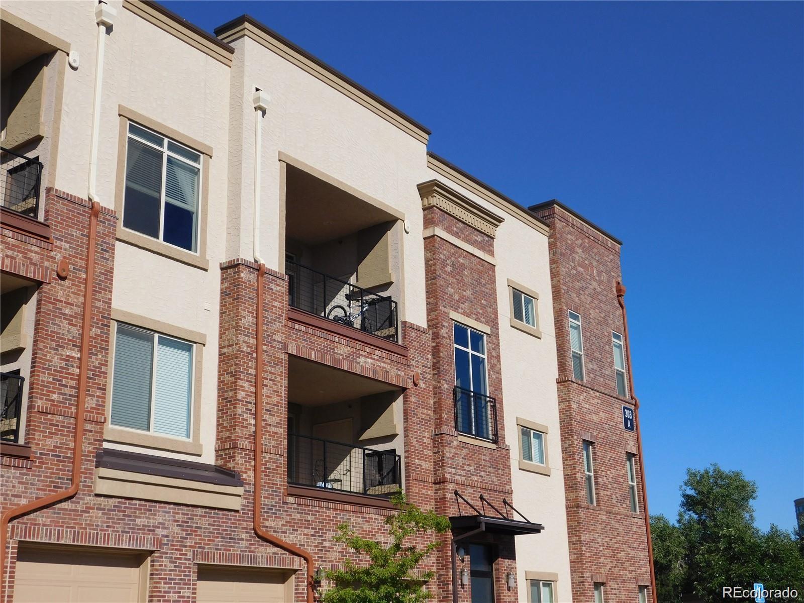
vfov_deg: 32.2
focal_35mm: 45
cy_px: 302
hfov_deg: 42.1
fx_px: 1045
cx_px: 402
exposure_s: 1/500
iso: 125
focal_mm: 8
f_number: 7.4
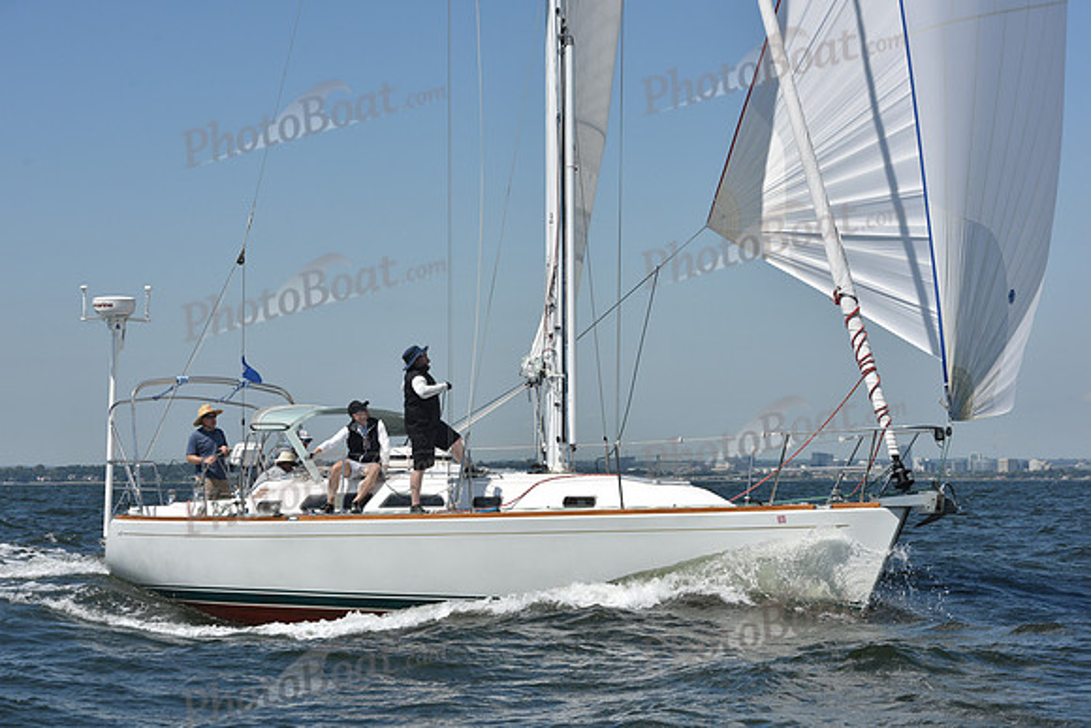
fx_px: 2576
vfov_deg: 16.1
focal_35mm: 85
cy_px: 364
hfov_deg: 23.9
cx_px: 546
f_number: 9
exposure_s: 1/1250
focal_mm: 85
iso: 250
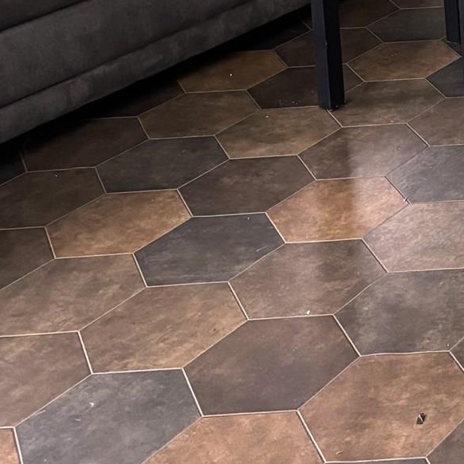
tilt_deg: -11.0
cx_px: 662
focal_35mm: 91
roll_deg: +1.0
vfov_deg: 17.1
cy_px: -251
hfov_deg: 17.5
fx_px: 1380
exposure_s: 1/40
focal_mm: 5.96
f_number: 1.6
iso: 400
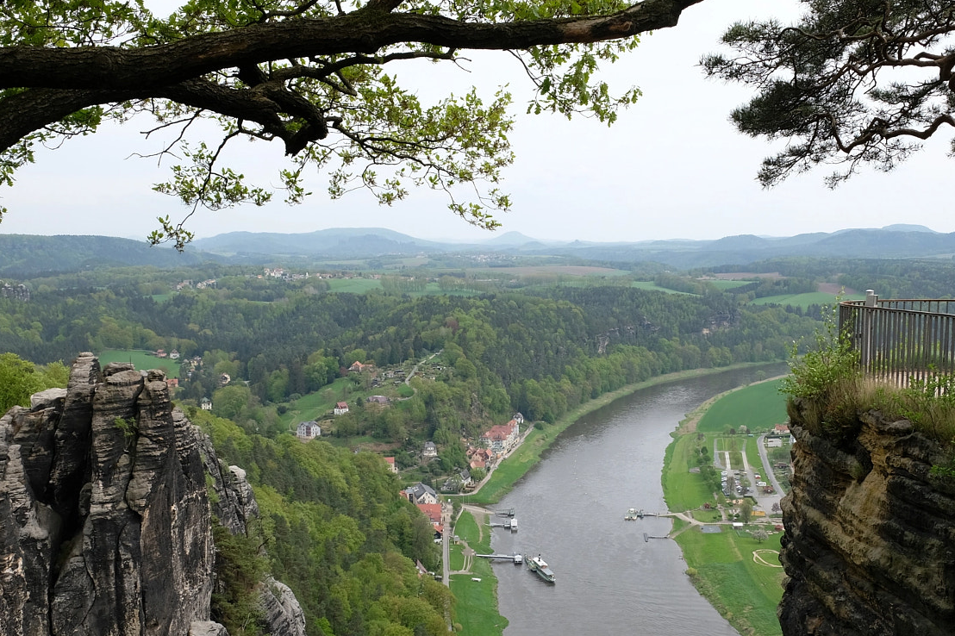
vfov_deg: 34.0
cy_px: 408
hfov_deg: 49.5
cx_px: 522
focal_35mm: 39
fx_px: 1034
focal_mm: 18
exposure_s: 1/180
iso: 200
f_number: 8
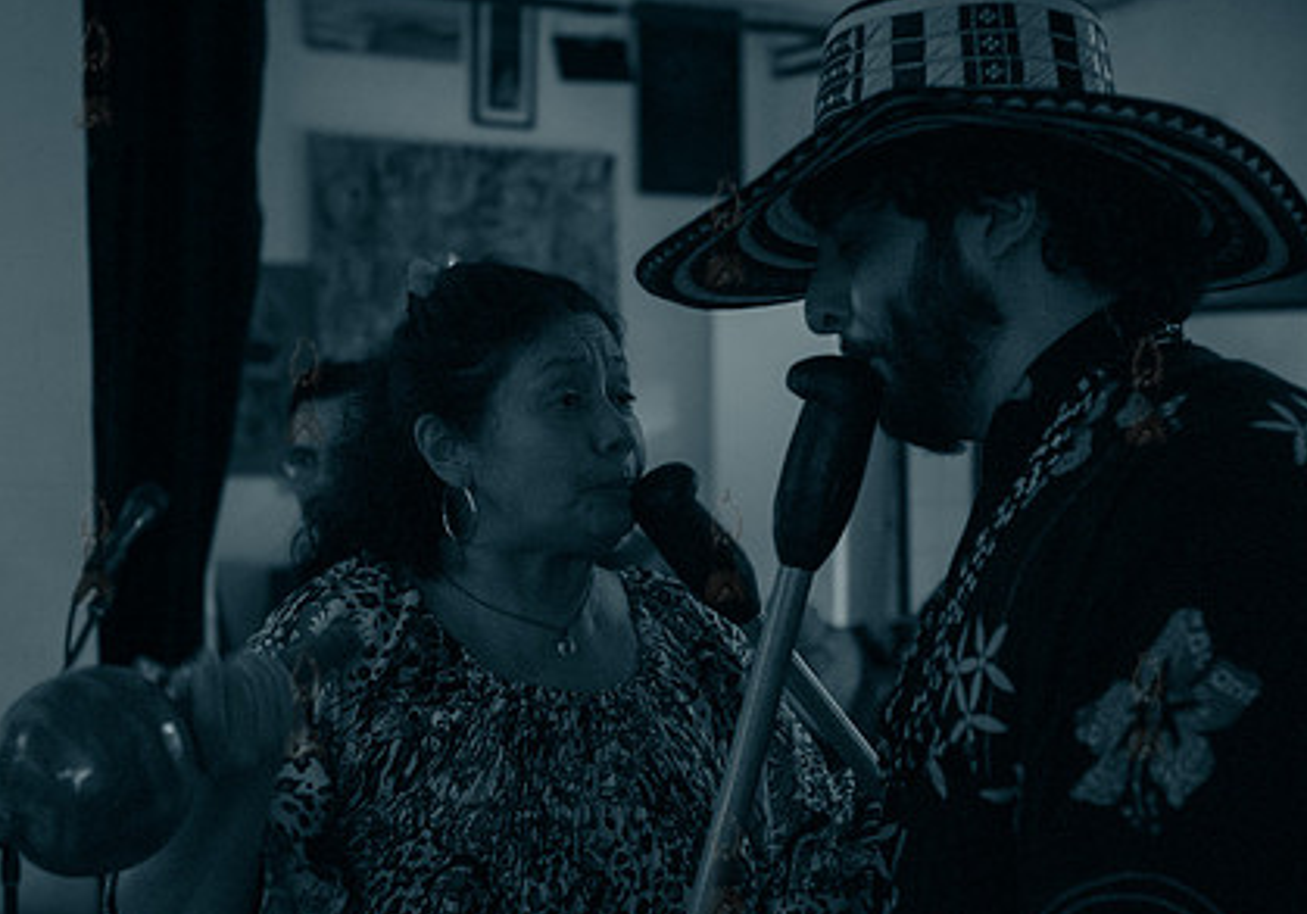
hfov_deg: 35.7
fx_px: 2027
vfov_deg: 25.4
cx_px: 682
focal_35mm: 55
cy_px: 544
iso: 8000
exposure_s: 1/160
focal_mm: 35
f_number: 2.8
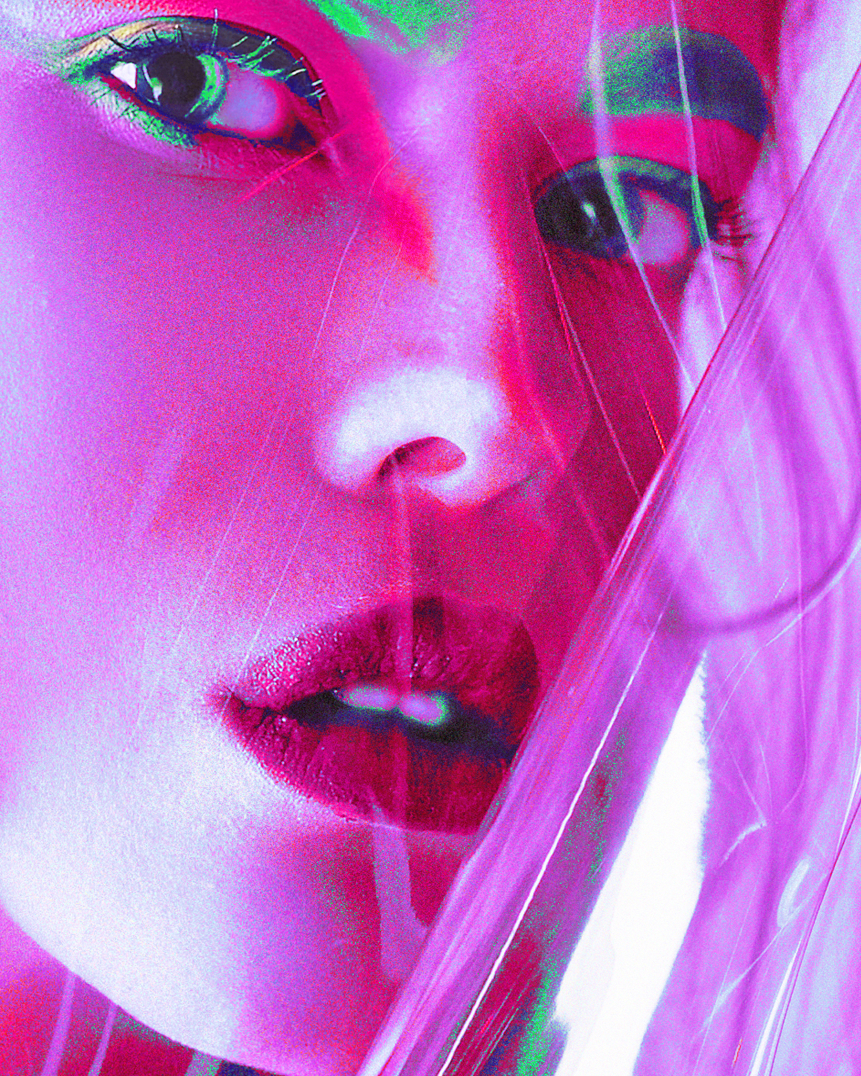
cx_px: 439
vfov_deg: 32.4
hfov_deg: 26.2
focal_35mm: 58
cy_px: 449
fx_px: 1847
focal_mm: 50
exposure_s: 1/200
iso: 250
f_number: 5.6
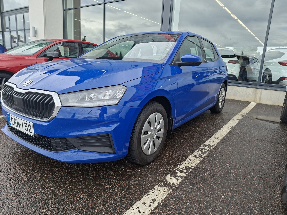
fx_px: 191
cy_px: 108
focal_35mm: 23
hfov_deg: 73.9
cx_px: 144
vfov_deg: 58.9
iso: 40
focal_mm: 5.54
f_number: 1.8
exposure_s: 1/364
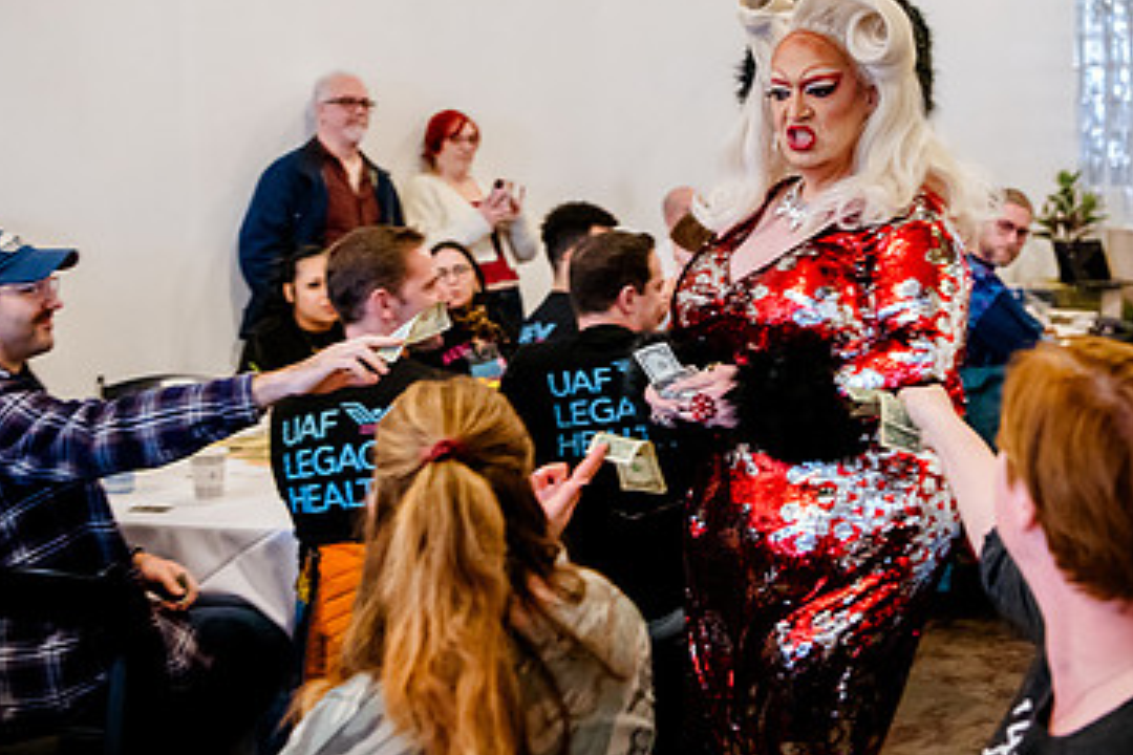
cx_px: 639
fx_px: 1825
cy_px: 261
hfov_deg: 34.4
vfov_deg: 23.3
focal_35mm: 58
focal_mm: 36
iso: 6400
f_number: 2.8
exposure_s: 1/80
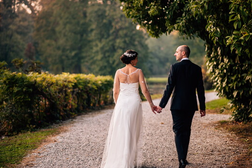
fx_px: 666
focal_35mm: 95
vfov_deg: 14.4
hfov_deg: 21.4
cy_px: 83
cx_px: 138
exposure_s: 1/500
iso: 125
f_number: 2
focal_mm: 85
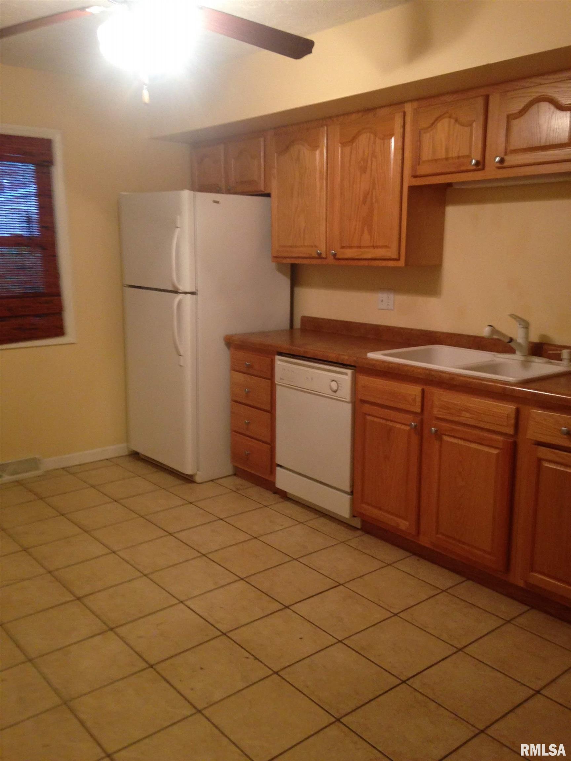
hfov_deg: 42.9
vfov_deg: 55.4
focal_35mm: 33
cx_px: 286
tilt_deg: -13.5
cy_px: 380
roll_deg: -1.8
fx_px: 726
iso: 160
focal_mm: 4.12
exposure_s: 1/20
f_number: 2.4
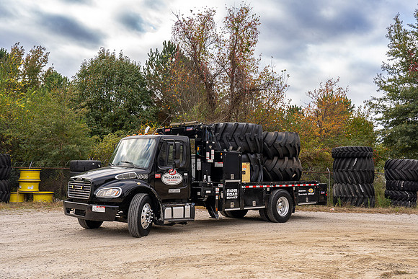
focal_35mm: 36
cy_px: 140
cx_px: 209
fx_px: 418
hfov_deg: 53.1
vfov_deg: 36.9
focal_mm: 36
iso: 100
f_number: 5.6
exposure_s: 1/80
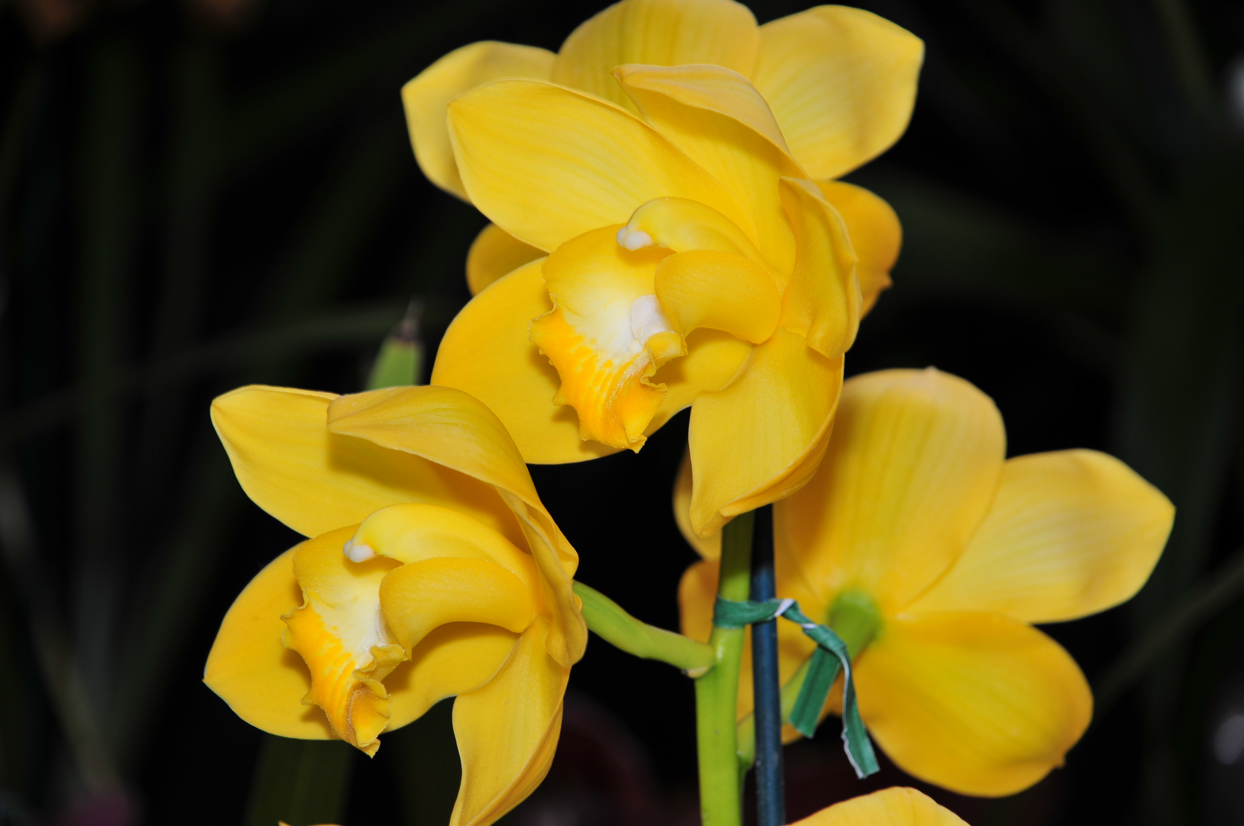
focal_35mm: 202
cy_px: 413
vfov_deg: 6.8
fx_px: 6989
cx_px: 622
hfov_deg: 10.2
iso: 200
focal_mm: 135
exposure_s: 1/60
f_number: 5.6
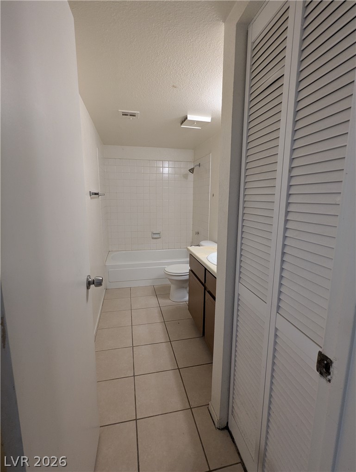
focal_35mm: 16
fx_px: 219
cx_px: 178
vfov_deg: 94.4
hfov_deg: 78.3
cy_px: 236
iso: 91
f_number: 2.2
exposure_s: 1/23.8
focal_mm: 2.35
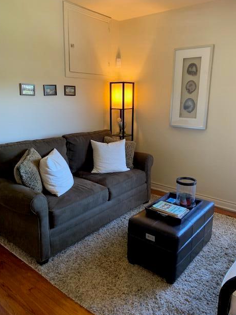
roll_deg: -0.1
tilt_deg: -13.0
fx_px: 245
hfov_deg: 51.3
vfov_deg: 65.3
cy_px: 158
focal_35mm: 27
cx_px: 115
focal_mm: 4.25
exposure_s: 1/60
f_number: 1.8
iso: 200
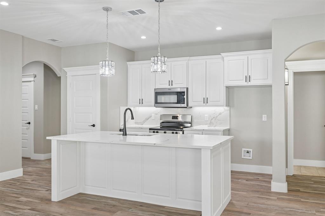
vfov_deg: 43.6
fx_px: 271
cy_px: 108
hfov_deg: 61.9
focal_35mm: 30
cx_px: 162
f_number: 8
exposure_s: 1/30
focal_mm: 30
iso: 400
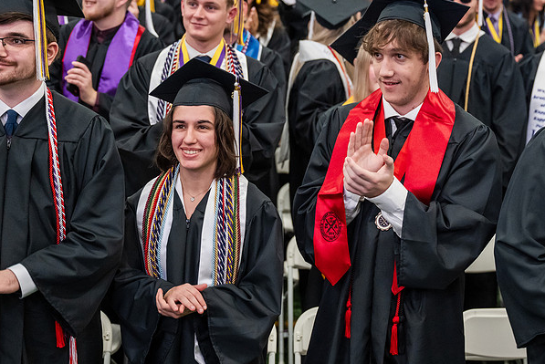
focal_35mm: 79
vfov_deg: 17.3
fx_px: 1197
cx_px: 332
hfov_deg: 25.6
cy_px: 140
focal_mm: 59
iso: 4000
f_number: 3.5
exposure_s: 1/200
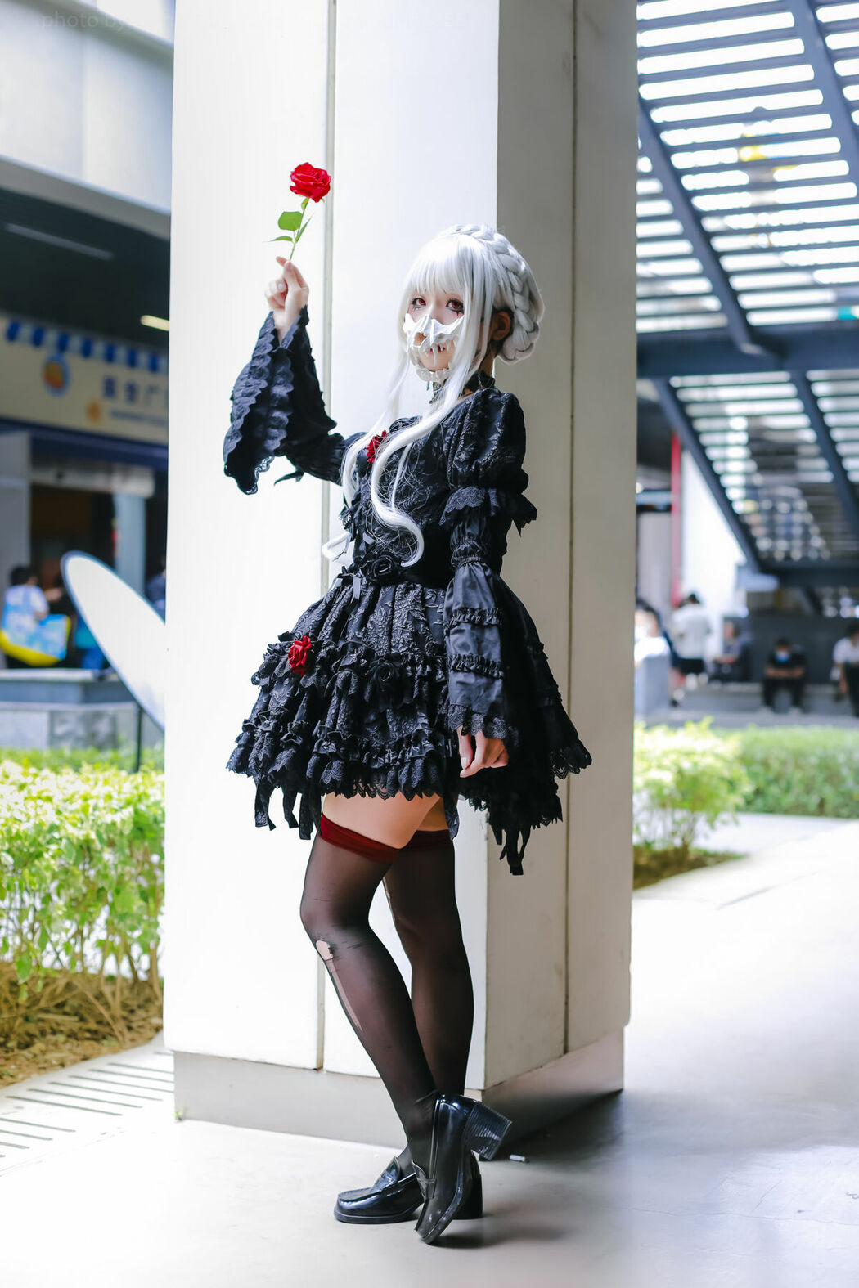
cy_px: 644
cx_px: 430
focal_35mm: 49
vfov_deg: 40.3
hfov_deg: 27.5
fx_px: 1754
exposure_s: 1/160
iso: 200
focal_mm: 50
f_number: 2.8
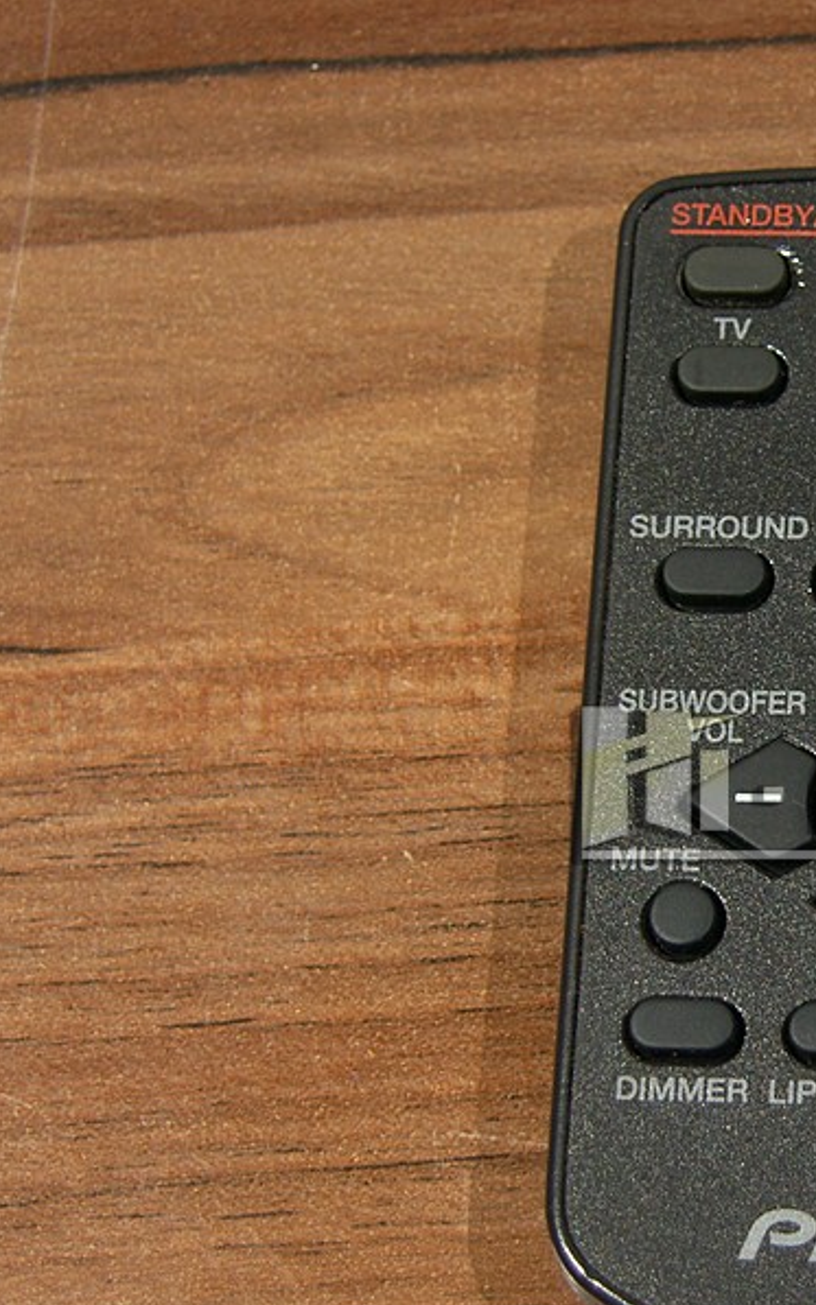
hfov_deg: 8.6
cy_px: 783
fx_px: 5374
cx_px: 945
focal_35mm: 151
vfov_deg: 13.8
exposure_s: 1/100
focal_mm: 22
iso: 50
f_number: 3.2
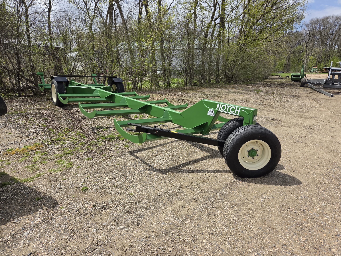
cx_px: 170
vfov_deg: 58.9
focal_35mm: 23
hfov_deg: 73.9
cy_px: 128
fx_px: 227
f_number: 1.8
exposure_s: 1/4770
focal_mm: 5.4
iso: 80
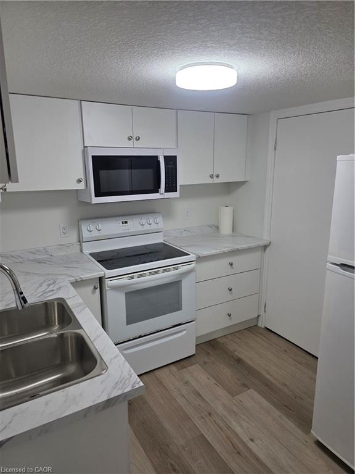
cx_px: 178
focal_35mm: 23
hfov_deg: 58.9
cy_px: 237
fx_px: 314
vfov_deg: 73.9
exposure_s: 1/120
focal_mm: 6.3
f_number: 1.7
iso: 160
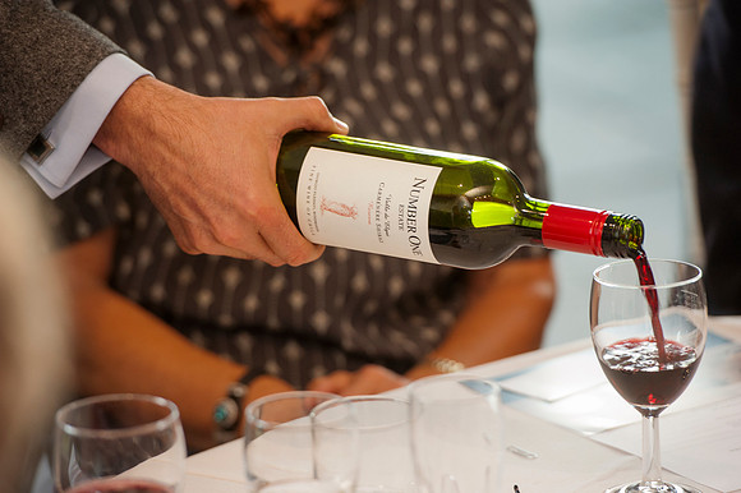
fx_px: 4114
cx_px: 370
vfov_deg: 6.9
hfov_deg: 10.3
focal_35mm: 200
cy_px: 246
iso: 1000
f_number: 4.5
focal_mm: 200
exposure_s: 1/60
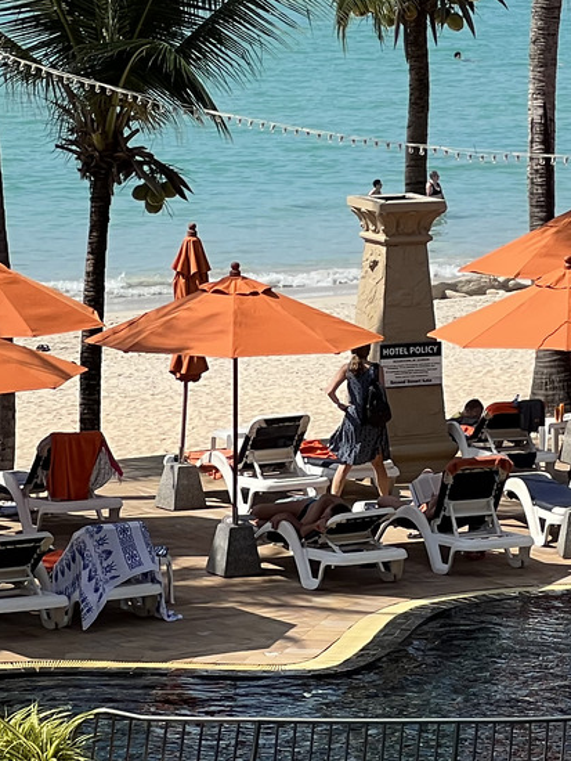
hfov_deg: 6.6
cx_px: 814
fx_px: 4923
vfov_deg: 8.8
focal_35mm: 224
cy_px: 28
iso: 32
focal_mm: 9
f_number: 2.8
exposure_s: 1/774
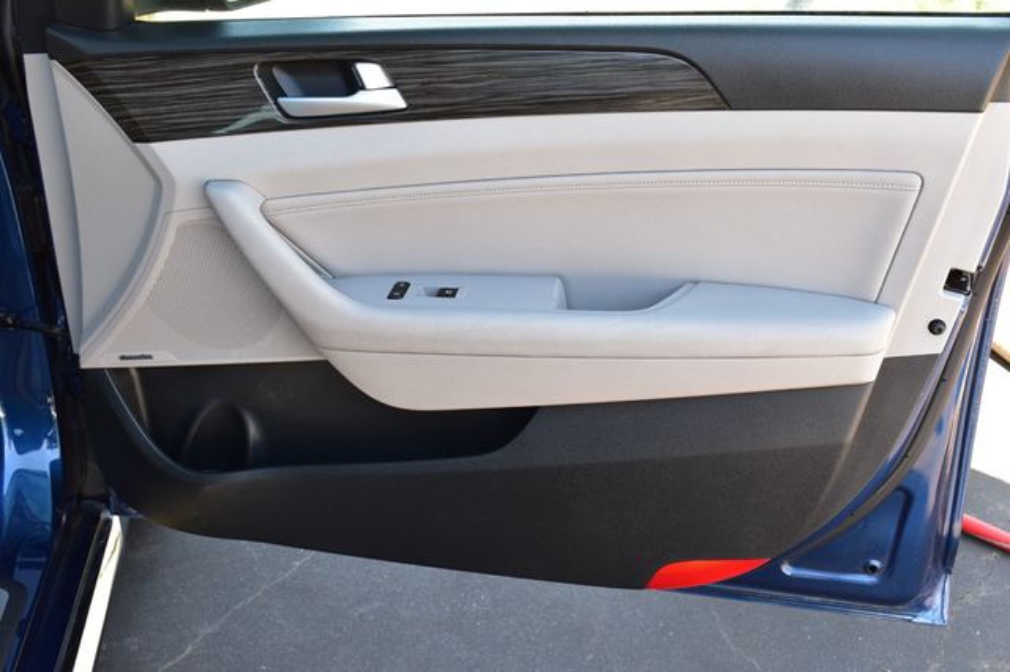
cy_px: 336
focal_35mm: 44
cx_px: 505
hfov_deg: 45.0
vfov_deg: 30.8
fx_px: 1220
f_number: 8
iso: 400
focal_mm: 29
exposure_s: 1/50
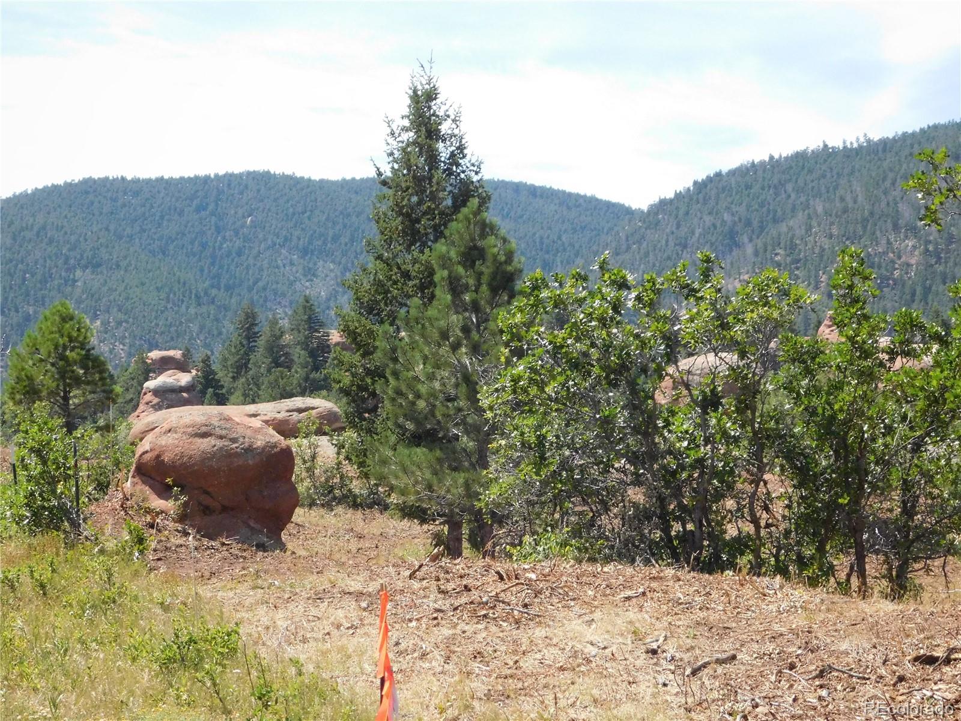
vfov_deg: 16.2
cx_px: 480
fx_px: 2526
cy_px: 360
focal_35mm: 91
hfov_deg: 21.5
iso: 800
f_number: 9
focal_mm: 16.1
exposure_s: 1/640
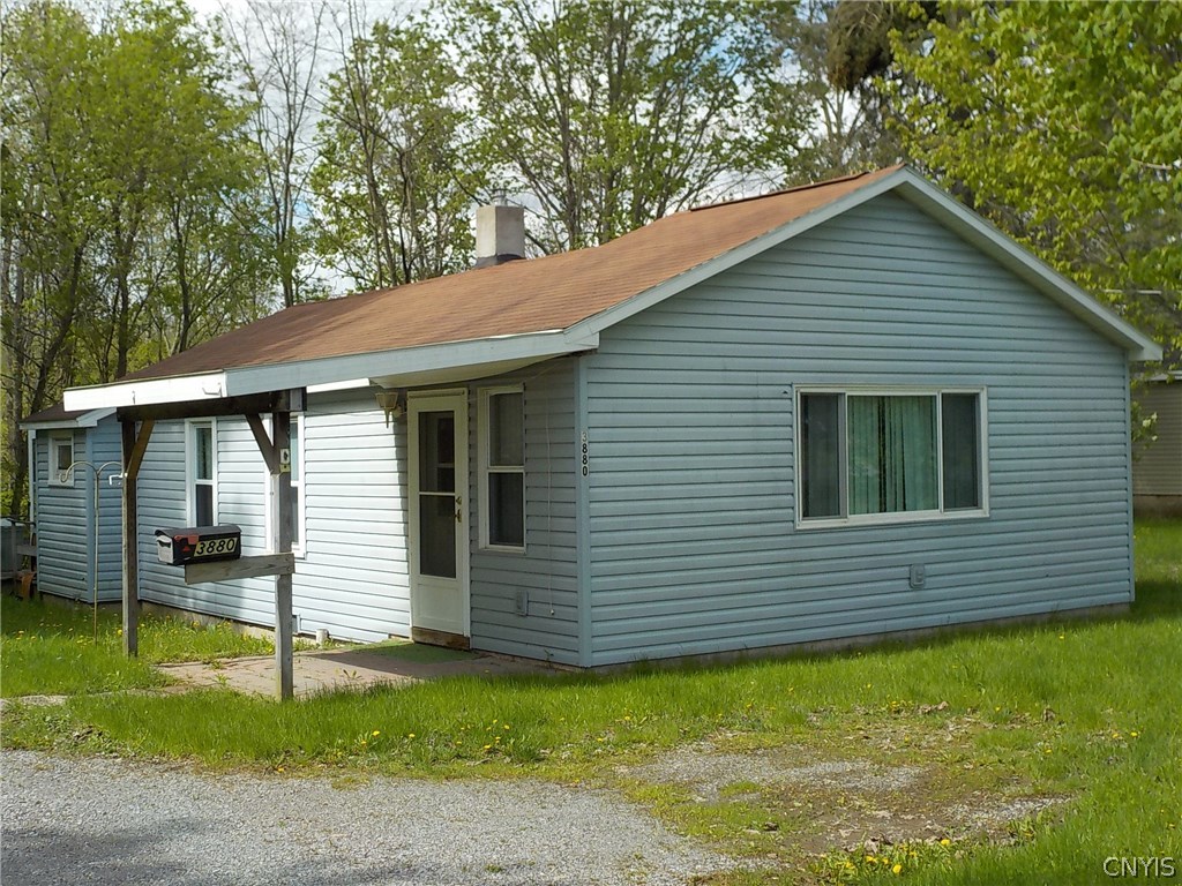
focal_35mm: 47
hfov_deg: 40.4
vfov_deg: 30.9
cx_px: 591
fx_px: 1605
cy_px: 443
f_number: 4.2
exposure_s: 1/500
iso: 125
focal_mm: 6.4
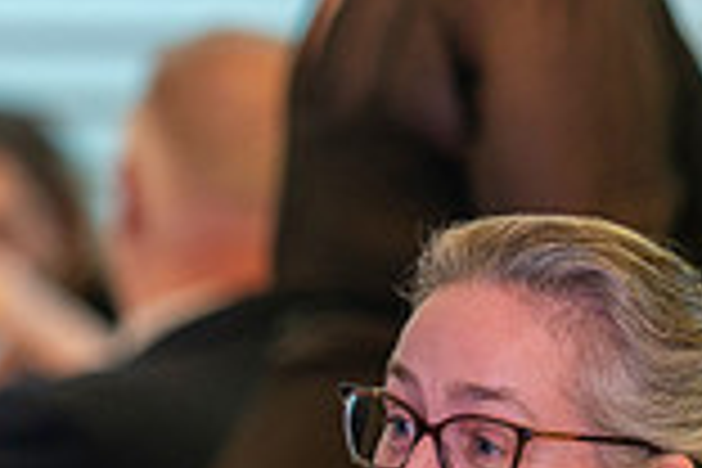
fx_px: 9203
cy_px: 565
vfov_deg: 2.9
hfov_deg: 4.4
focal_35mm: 472
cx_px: 0
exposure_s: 1/160
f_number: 1.4
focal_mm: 85
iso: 500
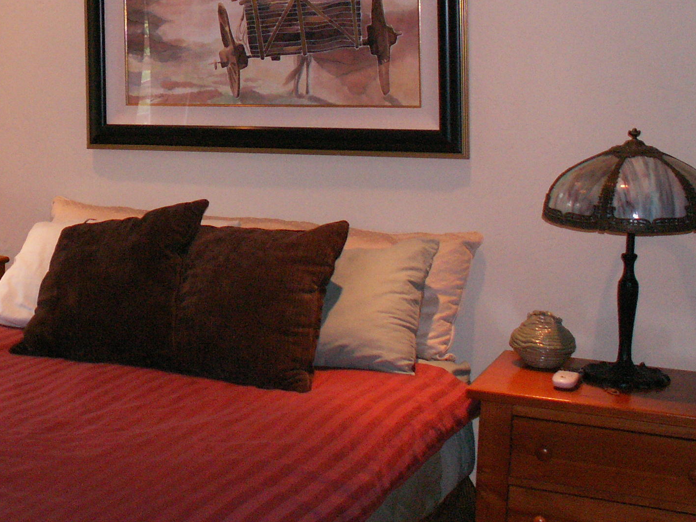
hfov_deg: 29.7
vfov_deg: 22.9
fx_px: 1267
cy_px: 87
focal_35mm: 63
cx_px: 103
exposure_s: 1/40
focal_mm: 5.86
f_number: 2.8
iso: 160
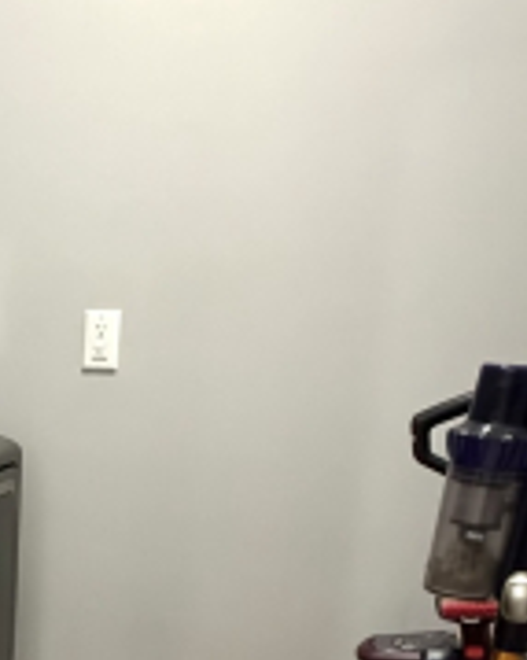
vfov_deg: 34.4
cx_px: -122
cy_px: 610
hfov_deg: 26.1
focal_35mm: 51
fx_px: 995
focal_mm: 2.22
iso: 1000
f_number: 2.2
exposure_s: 1/40
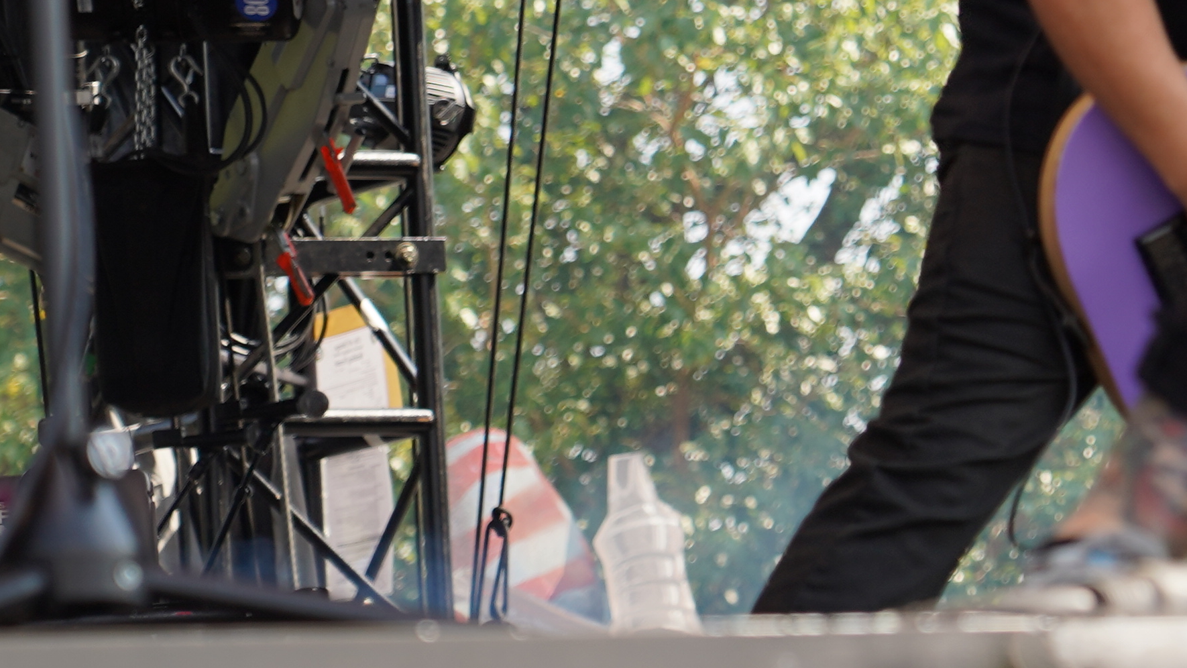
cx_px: 1247
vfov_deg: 3.4
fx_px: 11174
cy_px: -290
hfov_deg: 6.1
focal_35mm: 355
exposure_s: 1/250
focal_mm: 100
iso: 100
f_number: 5.6
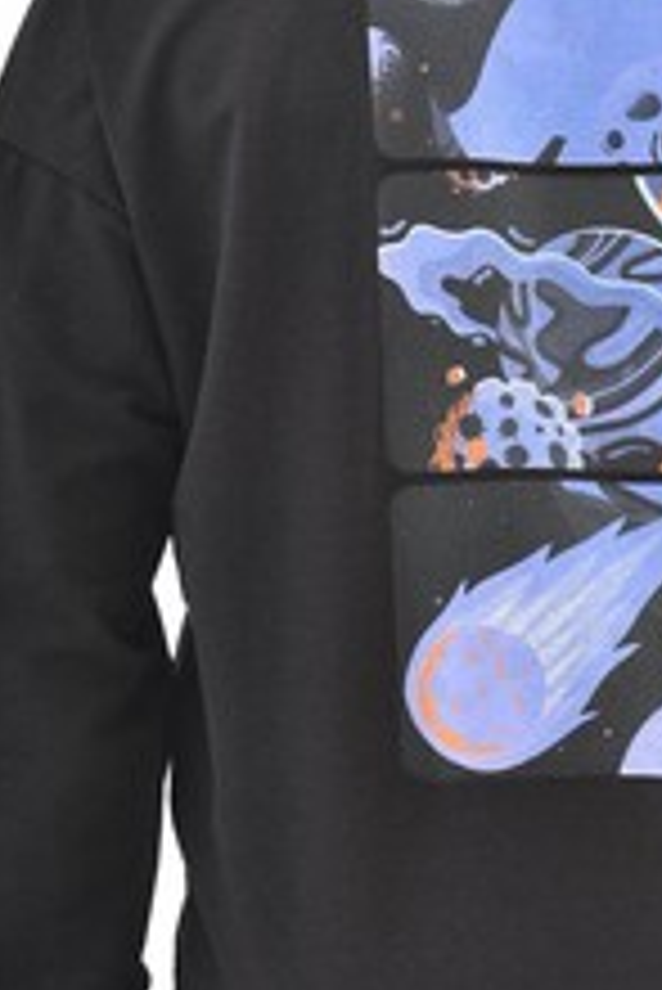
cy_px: 706
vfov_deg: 7.2
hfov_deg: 4.8
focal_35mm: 285
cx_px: 648
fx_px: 7848
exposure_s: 1/160
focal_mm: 116
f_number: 7.1
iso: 100
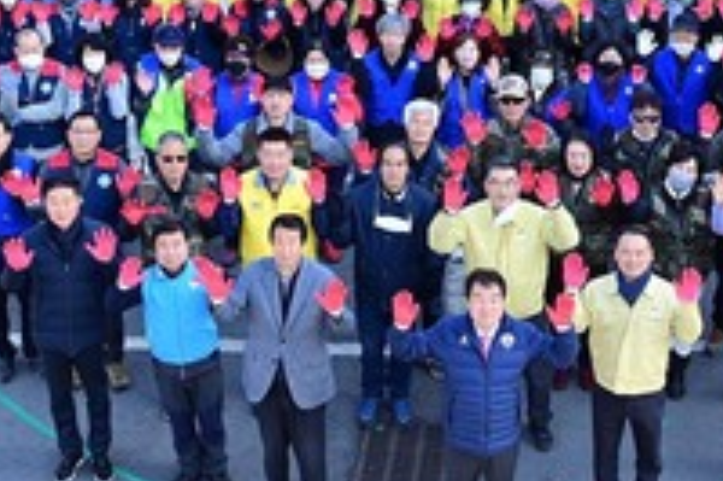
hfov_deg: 22.5
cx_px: 495
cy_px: 60
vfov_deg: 15.0
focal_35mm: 90
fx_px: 1806
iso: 1000
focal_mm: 31
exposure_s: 1/400
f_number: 7.1
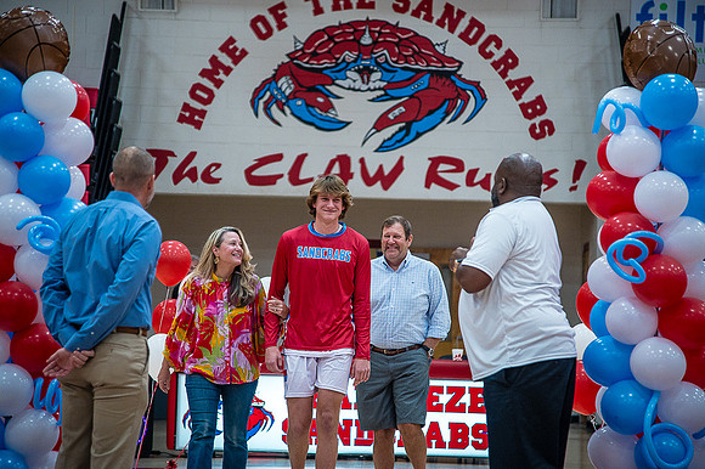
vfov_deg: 11.4
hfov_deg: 17.1
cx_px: 352
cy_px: 234
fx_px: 2349
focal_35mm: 120
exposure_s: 1/320
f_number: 4
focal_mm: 120
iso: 2000
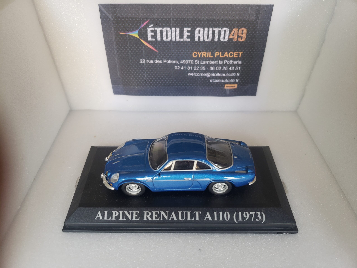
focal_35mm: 26
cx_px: 178
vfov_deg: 53.1
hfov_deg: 67.3
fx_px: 268
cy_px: 134
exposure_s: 1/50
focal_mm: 4.3
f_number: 1.5
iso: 80
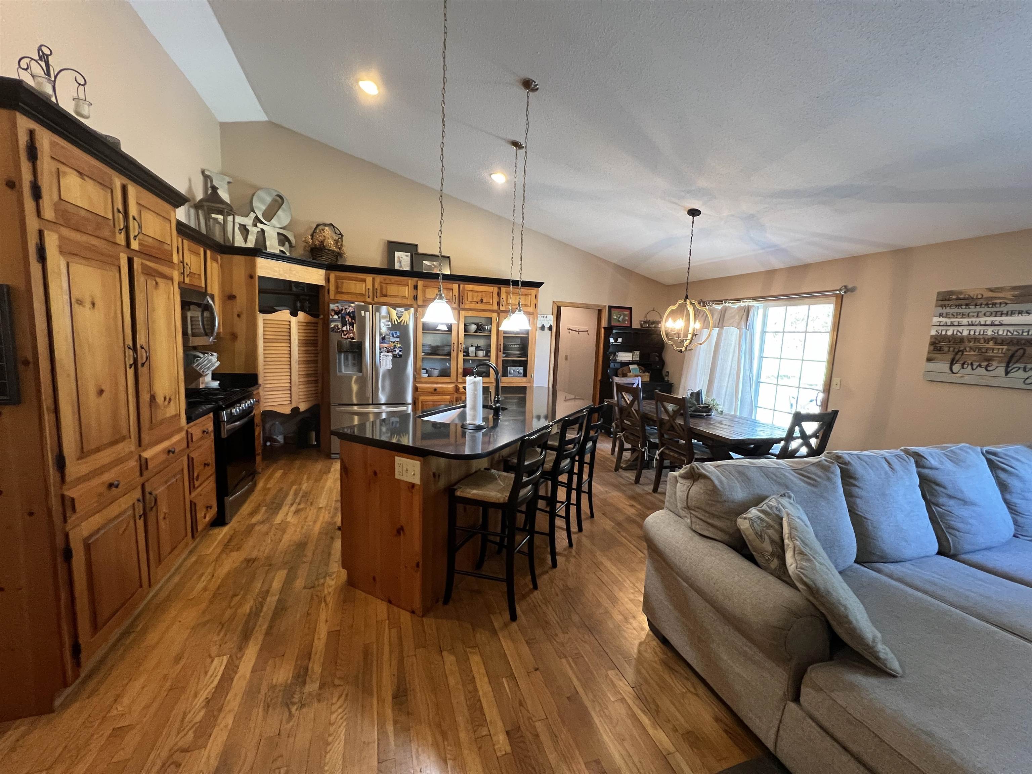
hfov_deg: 106.2
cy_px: 387
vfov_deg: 89.9
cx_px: 516
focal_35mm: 13
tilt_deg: -7.0
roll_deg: -2.2
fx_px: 388
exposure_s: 1/60
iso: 400
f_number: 1.8
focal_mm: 1.57
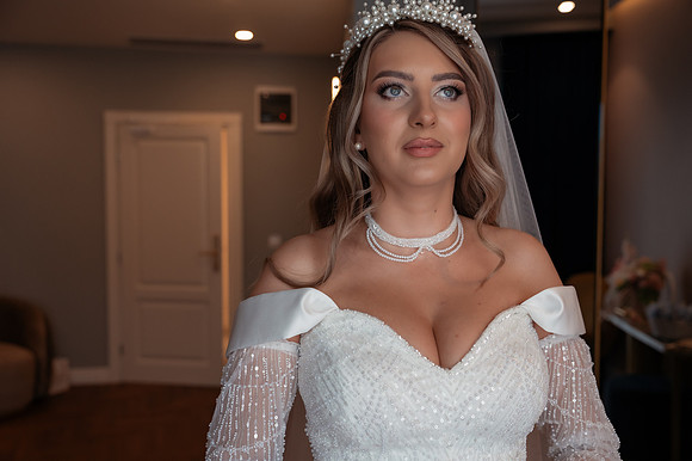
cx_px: 346
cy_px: 230
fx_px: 692
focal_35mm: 36
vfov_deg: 36.8
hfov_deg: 53.2
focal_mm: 36
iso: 1600
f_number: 3.5
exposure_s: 1/250
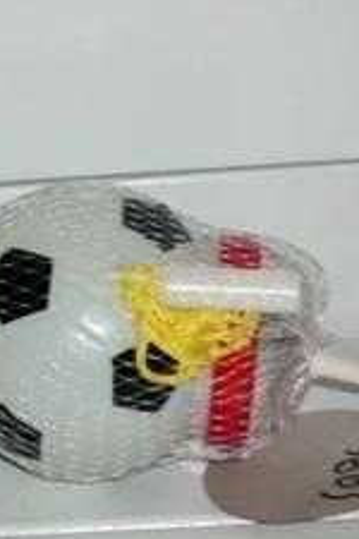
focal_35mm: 147
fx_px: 2199
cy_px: 321
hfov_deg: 9.2
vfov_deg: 14.0
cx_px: -98
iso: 100
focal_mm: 12.6
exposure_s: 1/60
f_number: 4.2
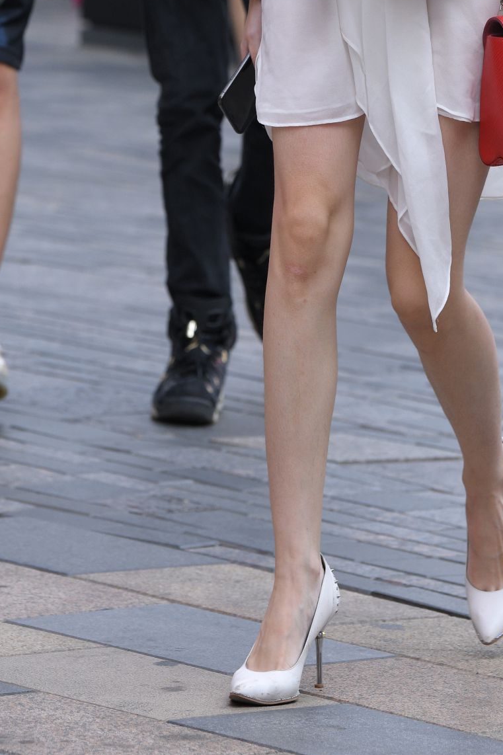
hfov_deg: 4.1
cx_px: 389
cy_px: -82
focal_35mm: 334
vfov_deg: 6.1
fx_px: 7002
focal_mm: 140
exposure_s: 1/640
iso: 450
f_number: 5
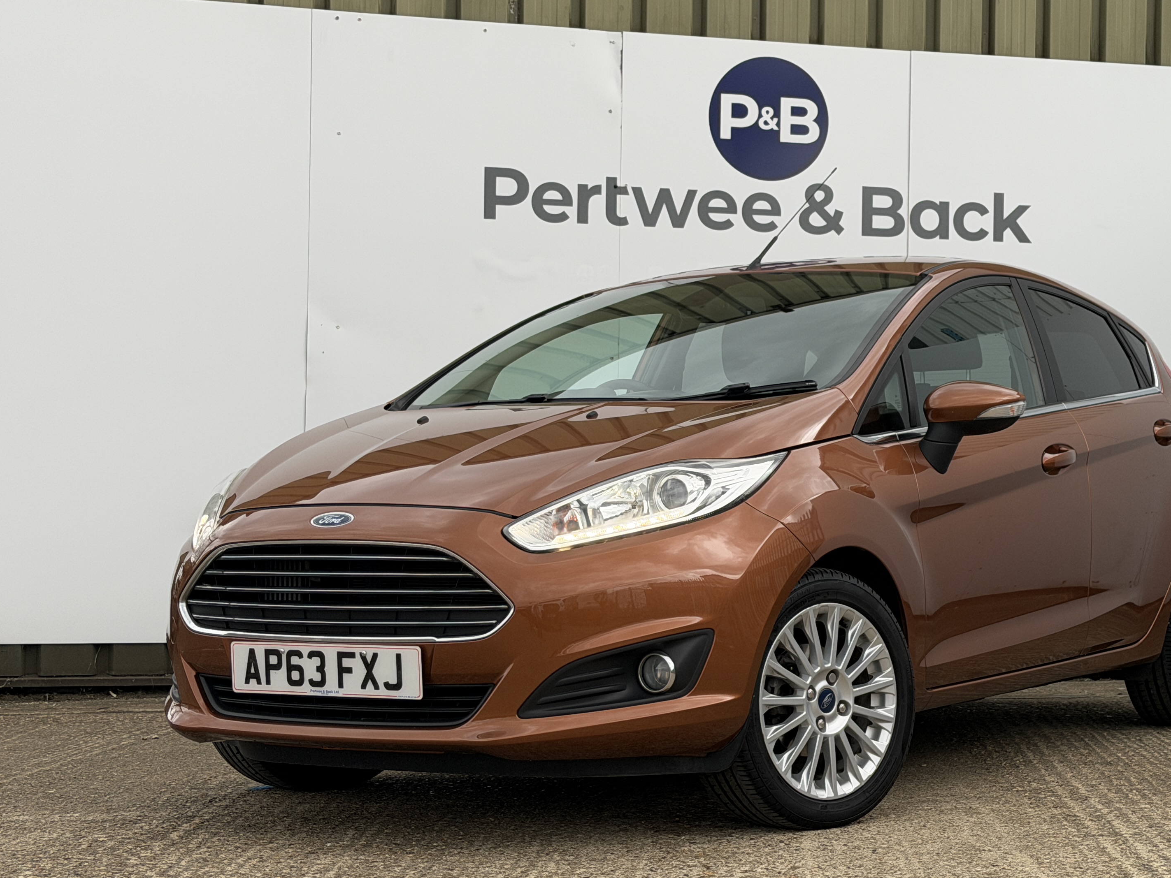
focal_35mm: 68
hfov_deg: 28.4
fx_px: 2301
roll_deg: -1.0
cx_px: 758
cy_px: 420
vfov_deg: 21.6
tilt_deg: +1.5
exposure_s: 1/596
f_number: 1.78
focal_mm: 6.76
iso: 64
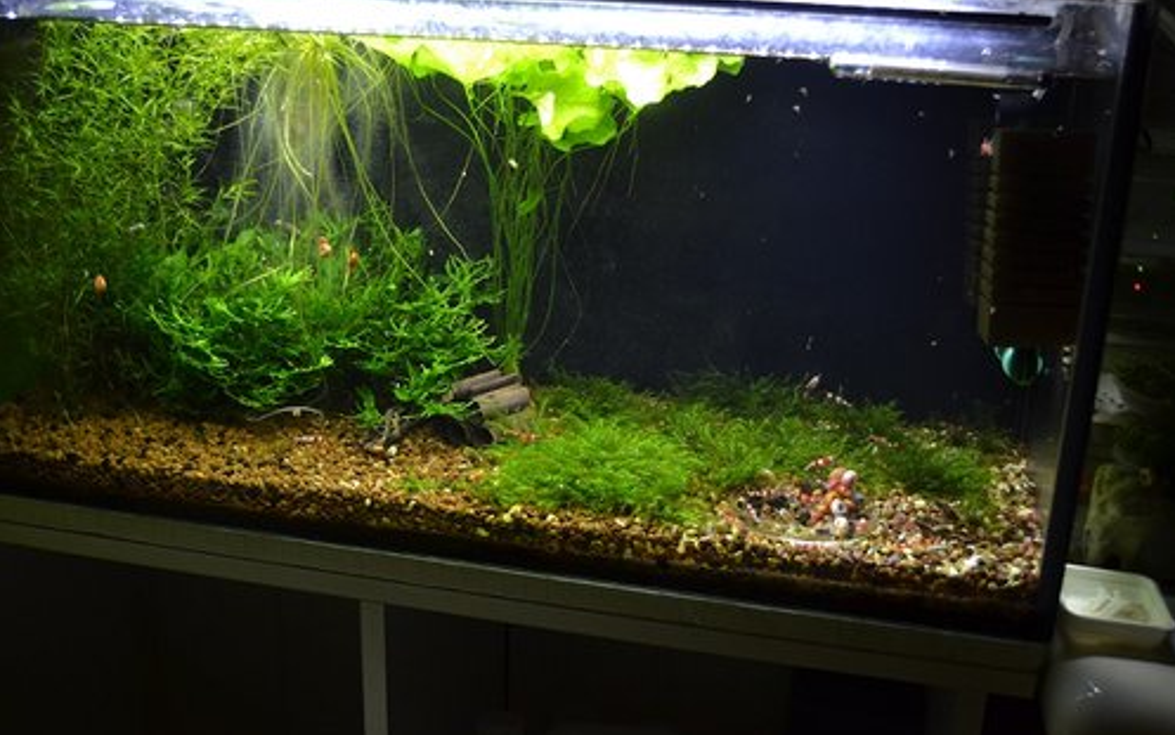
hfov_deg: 49.3
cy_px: 369
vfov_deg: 32.0
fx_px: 1281
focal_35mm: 40
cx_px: 589
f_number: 4
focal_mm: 26
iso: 800
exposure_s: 1/20
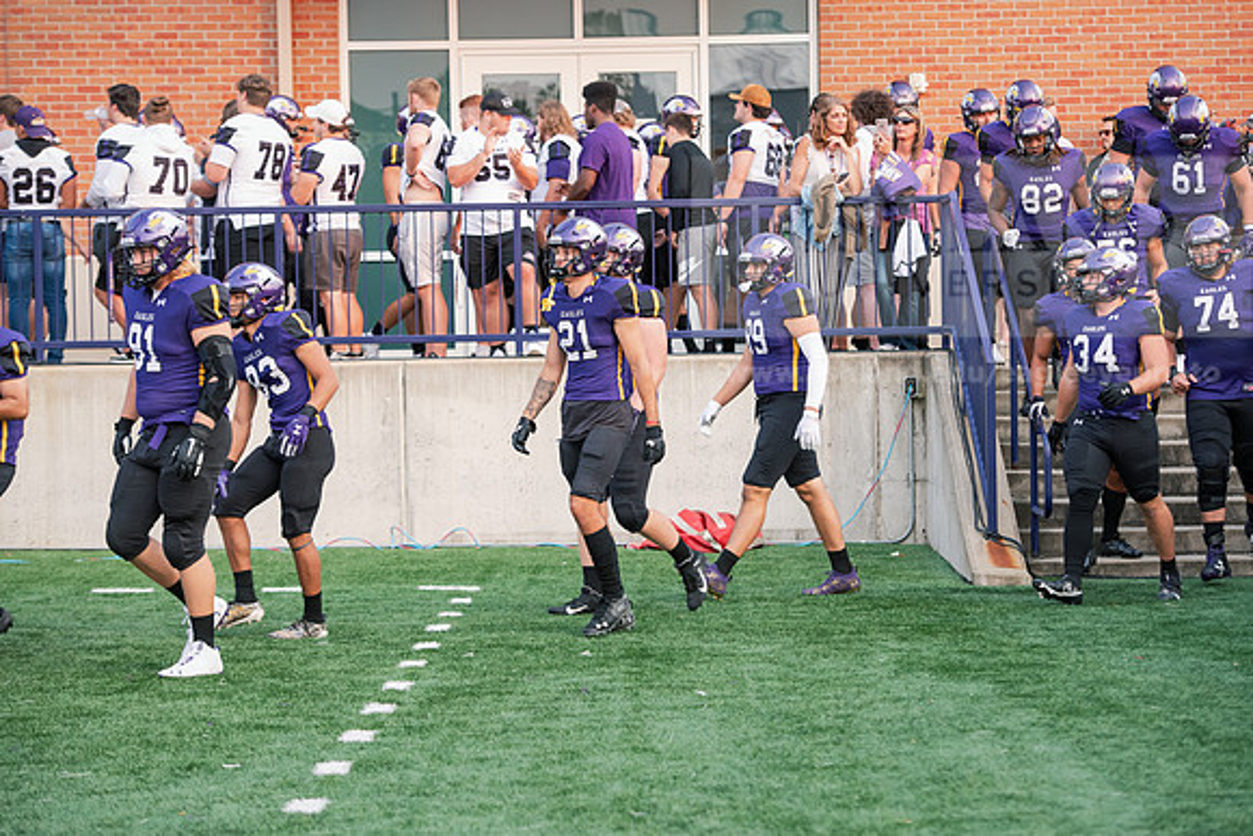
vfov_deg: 13.0
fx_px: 3655
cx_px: 626
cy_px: 418
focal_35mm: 105
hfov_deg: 19.5
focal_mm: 105
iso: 800
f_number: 4
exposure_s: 1/400
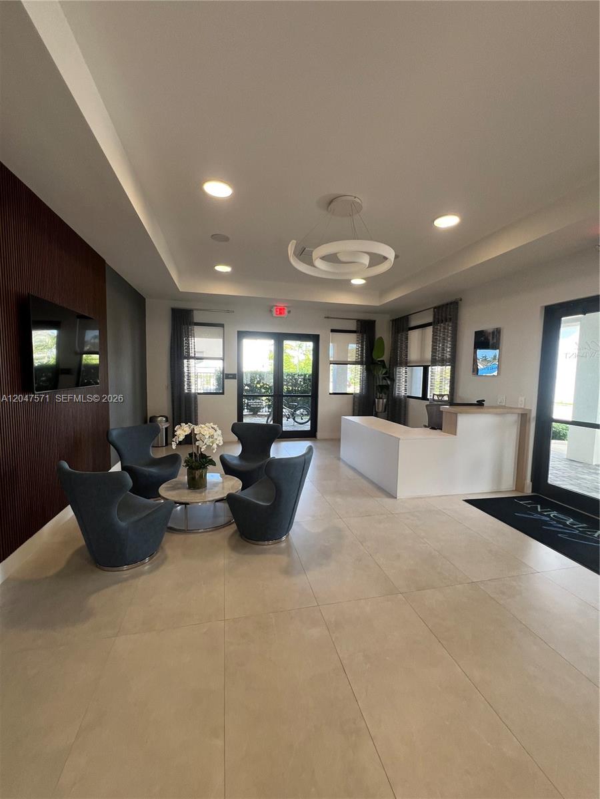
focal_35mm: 13
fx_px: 300
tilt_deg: -2.7
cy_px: 400
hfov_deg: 89.9
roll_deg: -0.7
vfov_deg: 106.2
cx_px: 300
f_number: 1.8
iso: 64
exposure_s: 1/99
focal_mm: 1.57
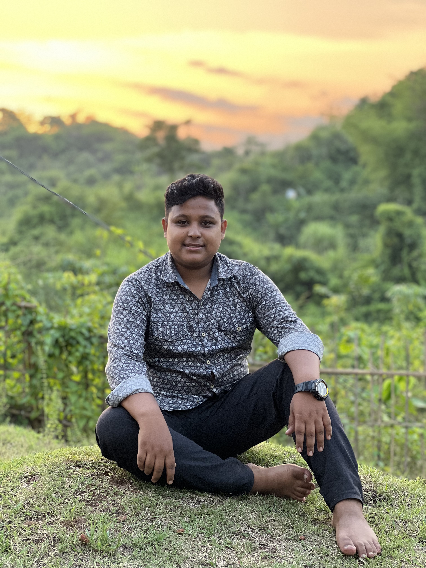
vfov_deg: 25.3
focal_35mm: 77
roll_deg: +1.7
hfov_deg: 19.1
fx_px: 1263
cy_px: 284
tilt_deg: +1.5
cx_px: 213
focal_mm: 9
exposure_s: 1/100
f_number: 2.8
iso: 250
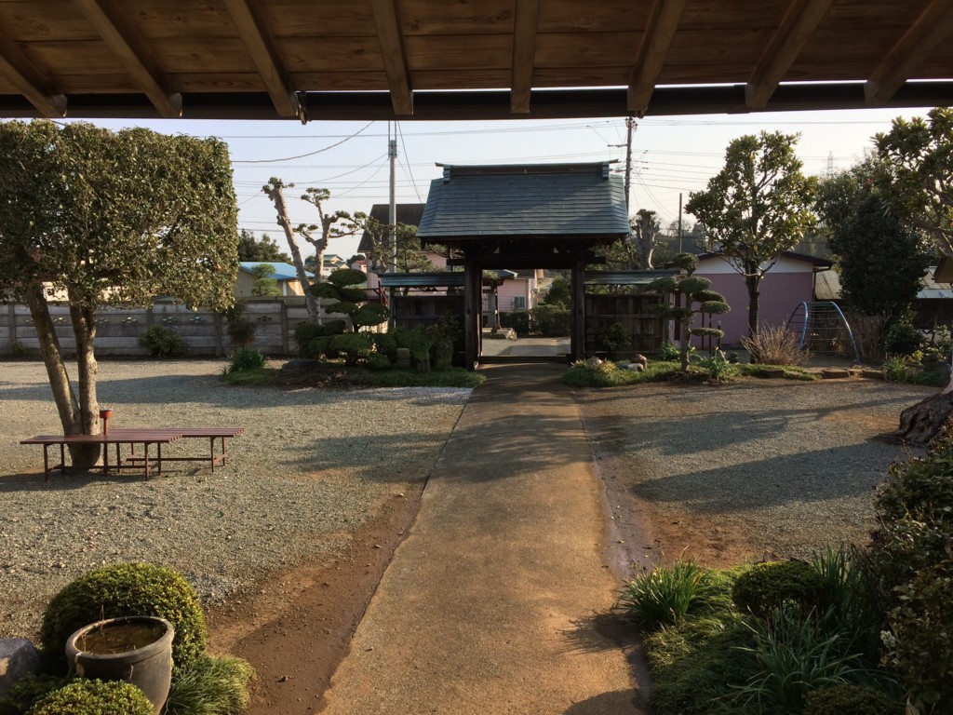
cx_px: 476
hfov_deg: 61.7
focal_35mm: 29
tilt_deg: -9.3
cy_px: 358
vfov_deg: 48.2
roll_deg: +0.7
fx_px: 798
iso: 32
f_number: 2.2
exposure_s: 1/1001
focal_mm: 4.15
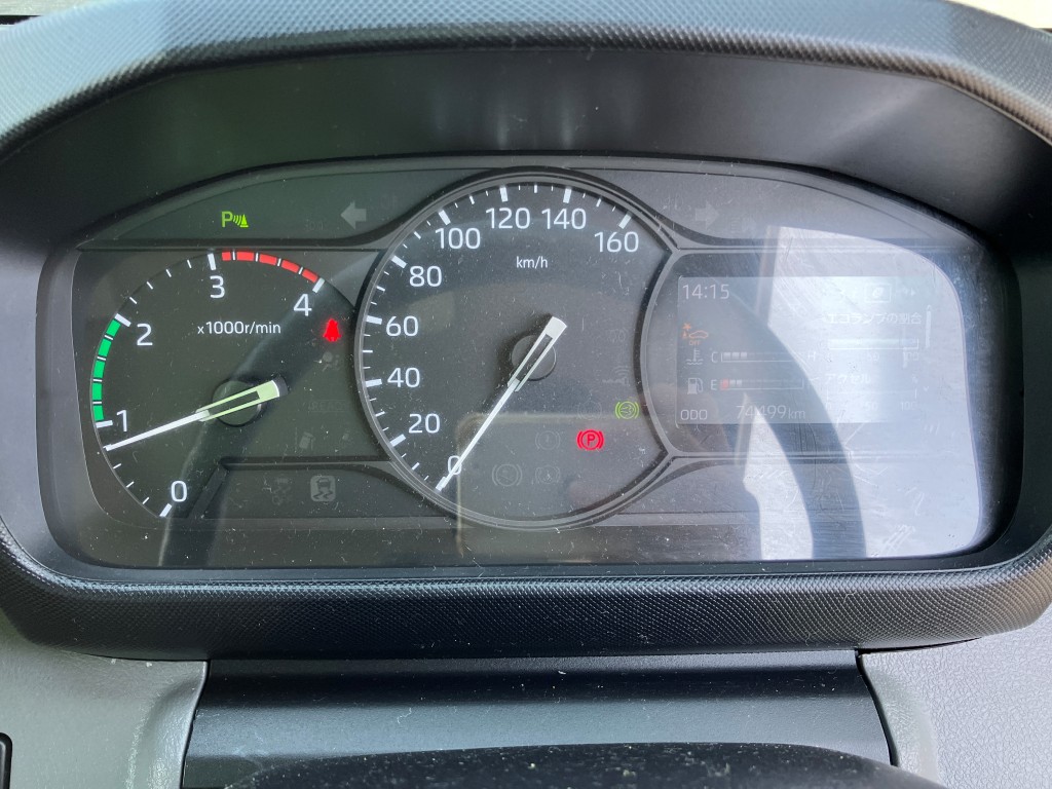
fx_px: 851
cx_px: 526
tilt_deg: -42.2
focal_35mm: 28
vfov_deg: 49.7
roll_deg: -0.9
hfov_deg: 63.4
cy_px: 394
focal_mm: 3.99
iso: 64
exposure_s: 1/121
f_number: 1.8
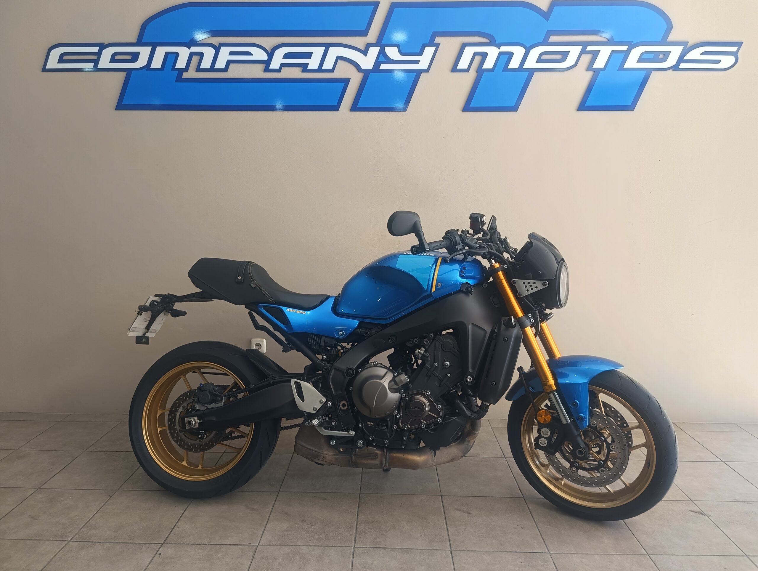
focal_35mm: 23
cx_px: 379
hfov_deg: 73.8
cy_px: 286
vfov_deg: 59.0
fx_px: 504
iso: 250
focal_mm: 6.06
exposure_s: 1/100
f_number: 1.69
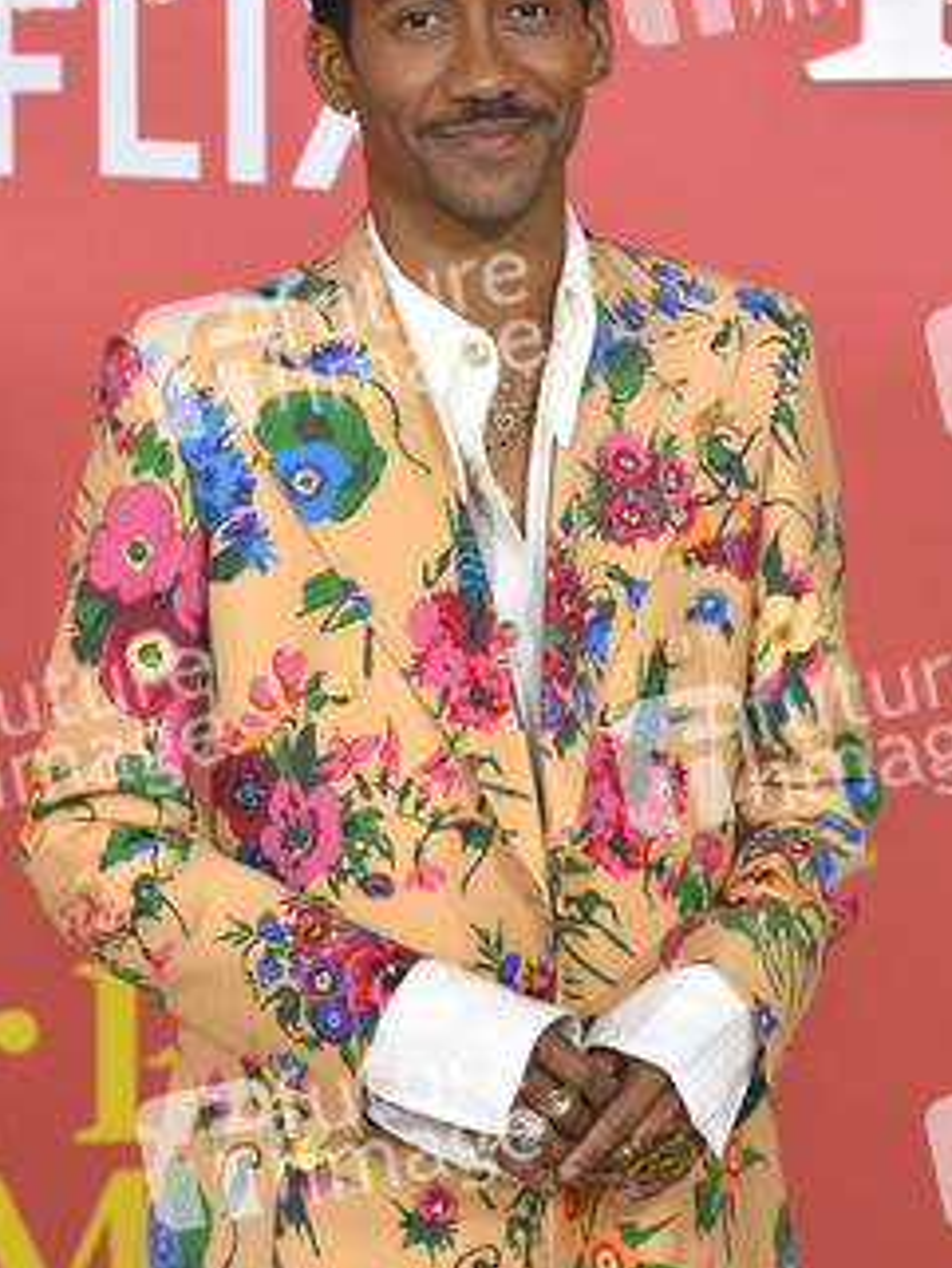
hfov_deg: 14.4
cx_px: 456
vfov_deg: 19.1
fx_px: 3774
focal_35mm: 103
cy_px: 545
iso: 1600
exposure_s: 1/320
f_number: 6.3
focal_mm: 86
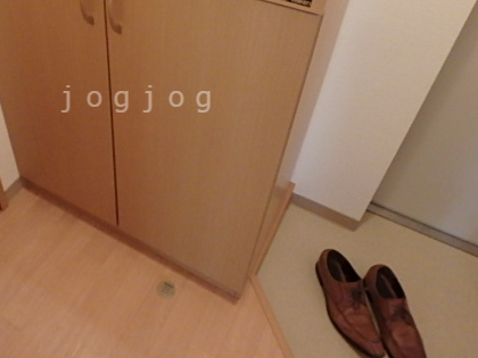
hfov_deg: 55.0
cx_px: 139
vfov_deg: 43.1
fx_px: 442
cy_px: 99
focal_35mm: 32
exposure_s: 1/25
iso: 800
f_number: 3.5
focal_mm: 3.7
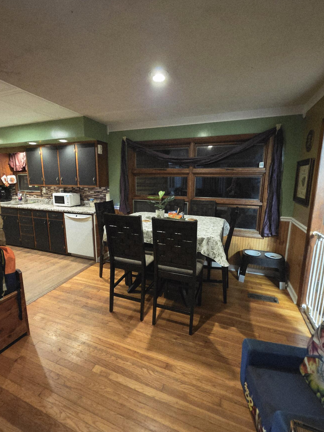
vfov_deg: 98.2
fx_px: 187
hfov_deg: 81.7
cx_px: 153
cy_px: 218
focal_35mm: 15
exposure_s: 1/24
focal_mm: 2.2
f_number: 1.9
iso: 1000
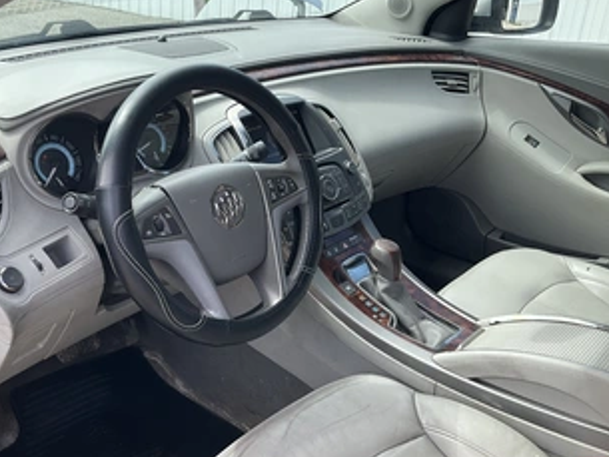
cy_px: 255
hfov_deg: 48.6
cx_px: 234
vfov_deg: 37.7
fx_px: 669
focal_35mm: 38
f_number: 1.8
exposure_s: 1/331
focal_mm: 3
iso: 25
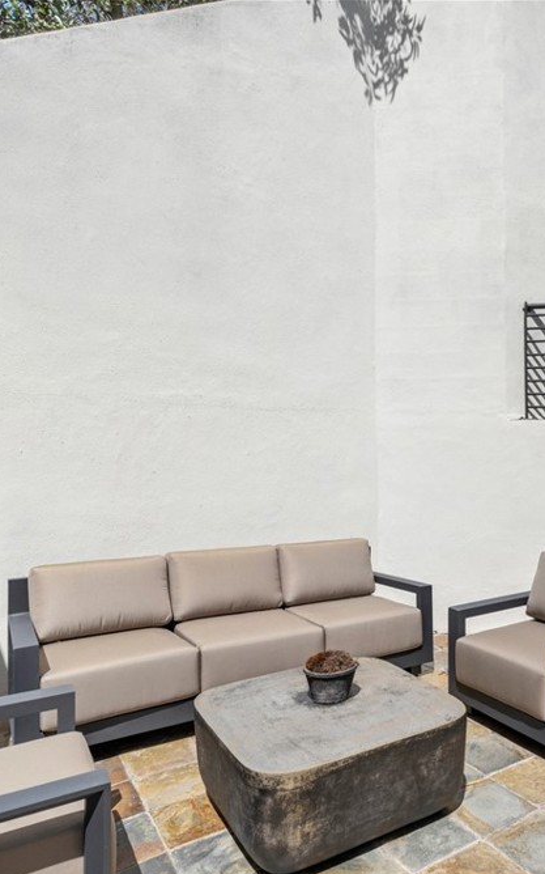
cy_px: 445
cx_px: 455
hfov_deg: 46.0
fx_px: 595
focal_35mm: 25
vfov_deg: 72.6
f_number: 9
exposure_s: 1/640
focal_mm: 16
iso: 100
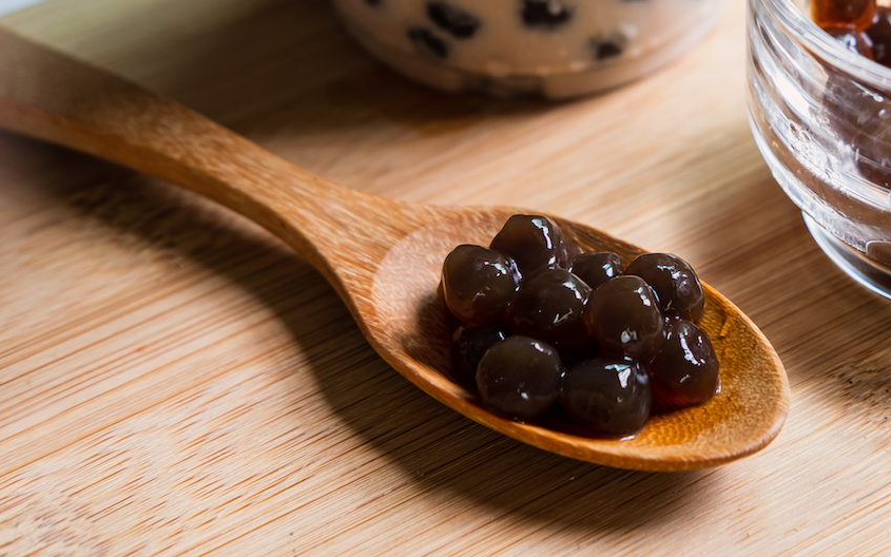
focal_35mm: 92
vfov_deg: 14.1
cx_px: 741
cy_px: 120
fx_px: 2234
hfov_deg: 22.2
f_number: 4
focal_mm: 35
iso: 200
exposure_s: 1/30
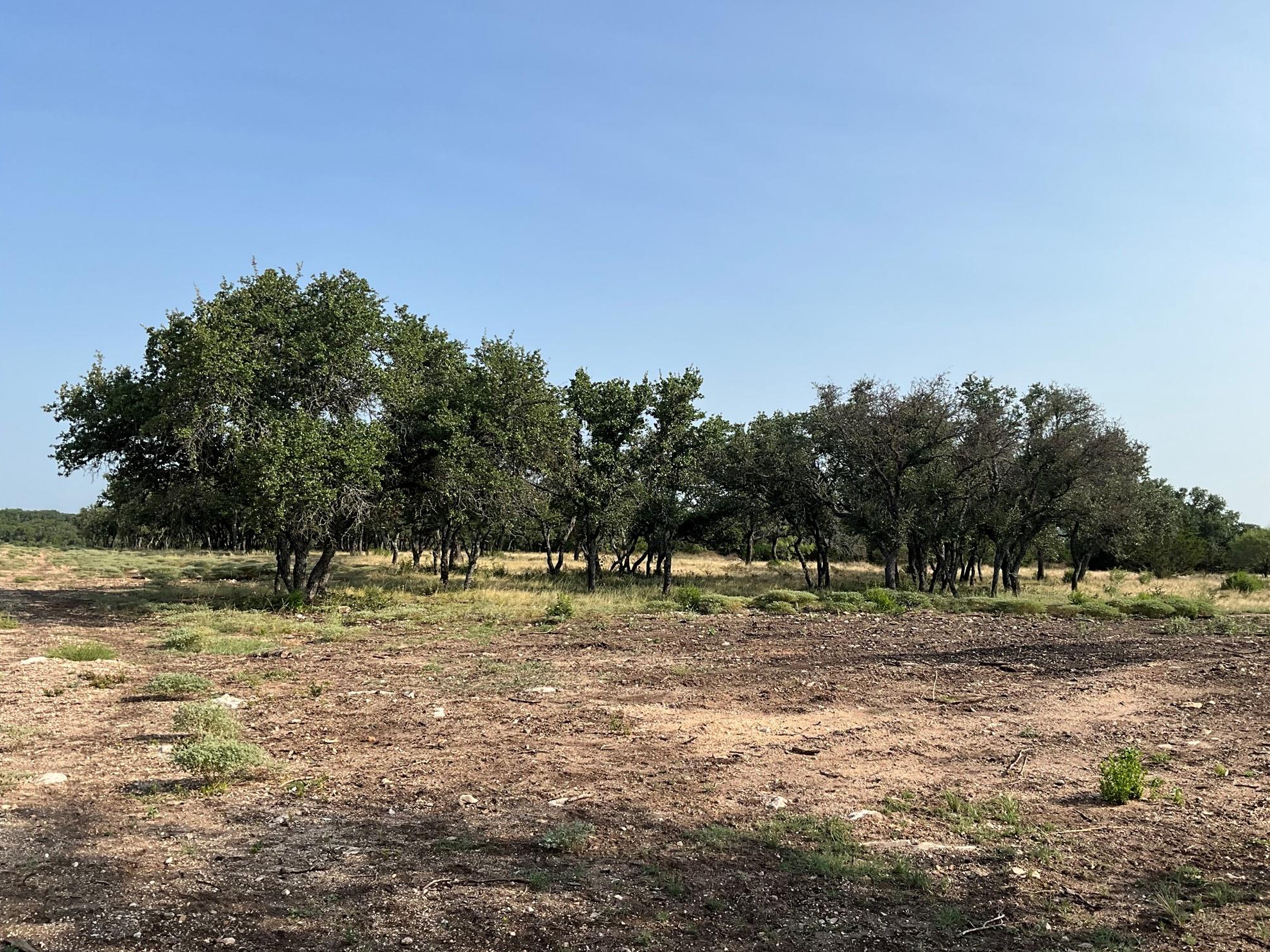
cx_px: 653
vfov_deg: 46.8
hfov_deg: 60.0
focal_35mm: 30
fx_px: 1101
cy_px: 472
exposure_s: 1/1984
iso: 25
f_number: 1.8
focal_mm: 3
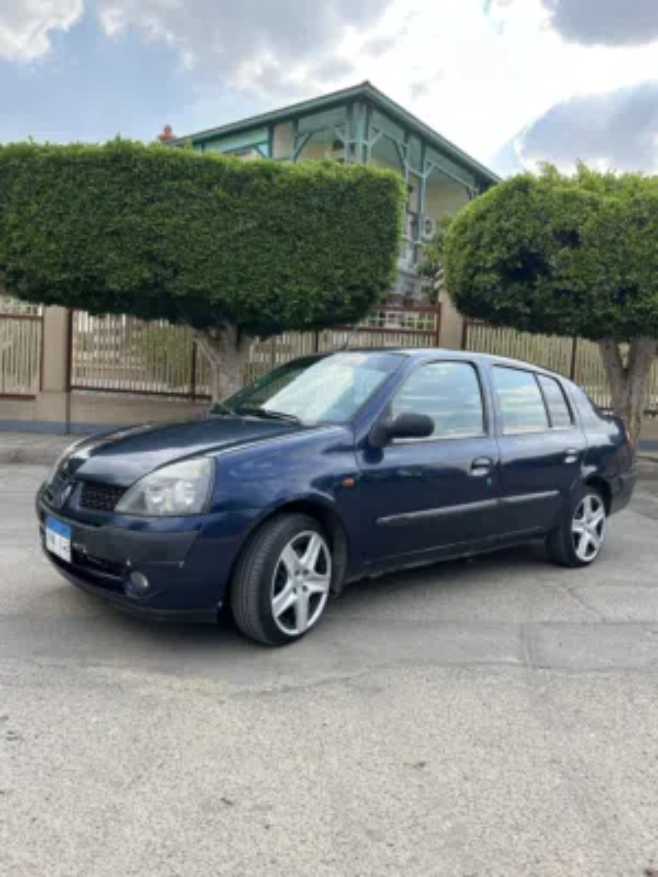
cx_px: 329
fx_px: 659
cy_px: 438
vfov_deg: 67.3
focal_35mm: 26
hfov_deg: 53.1
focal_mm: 5.7
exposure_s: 1/1100
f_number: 1.5
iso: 50
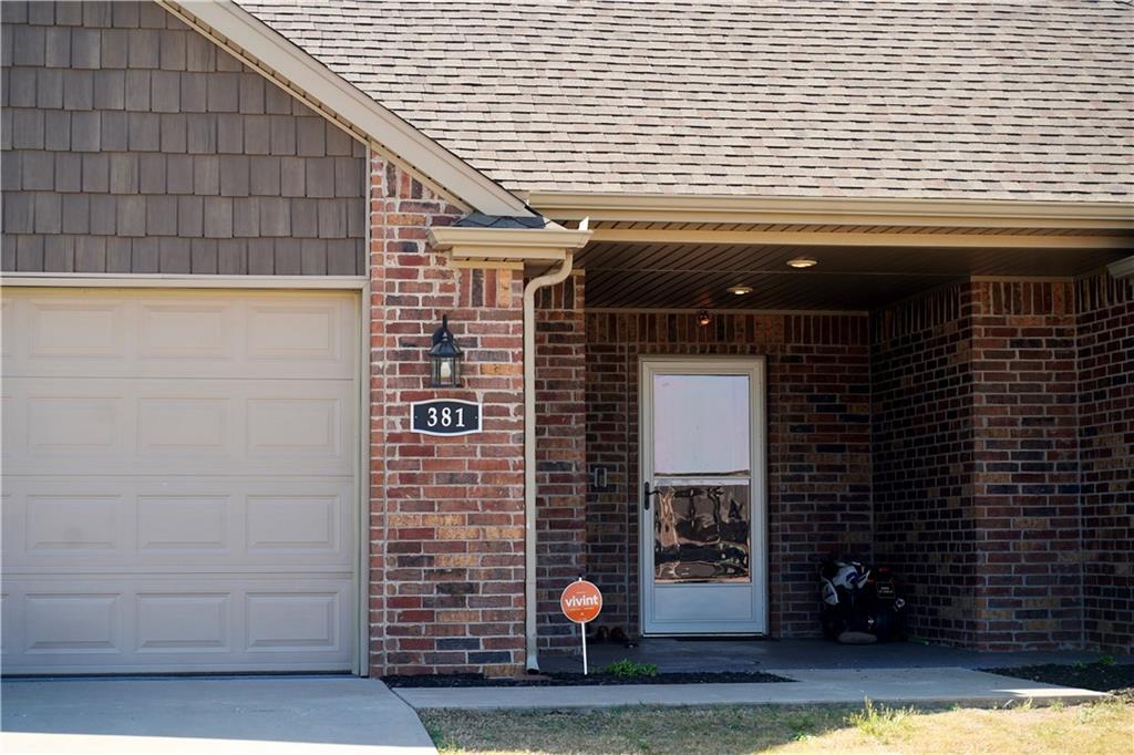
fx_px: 2362
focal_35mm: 75
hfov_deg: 27.0
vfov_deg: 18.2
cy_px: 378
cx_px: 567
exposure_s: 1/250
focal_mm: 75
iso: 125
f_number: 4.5
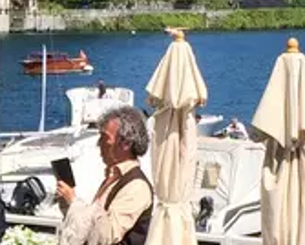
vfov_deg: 7.6
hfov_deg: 9.4
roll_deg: +0.8
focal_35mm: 203
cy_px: 293
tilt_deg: -7.3
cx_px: -42
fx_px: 1835
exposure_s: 1/2053
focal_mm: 4.15
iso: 32
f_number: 2.2
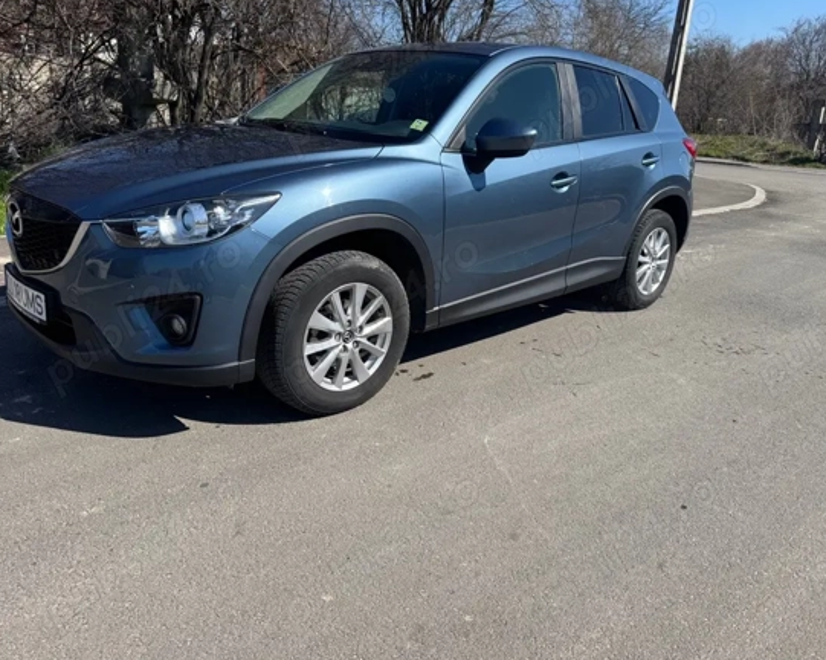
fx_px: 635
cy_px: 321
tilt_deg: -17.8
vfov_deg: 54.9
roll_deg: -3.3
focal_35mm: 26
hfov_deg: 66.0
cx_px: 441
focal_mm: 6.76
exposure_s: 1/3247
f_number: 1.78
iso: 80
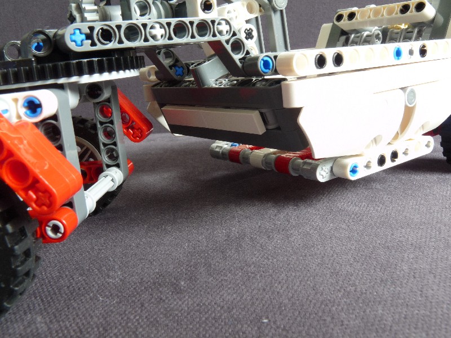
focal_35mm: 37
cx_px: 226
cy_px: 169
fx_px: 482
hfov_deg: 50.1
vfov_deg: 38.7
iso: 100
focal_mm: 6.5
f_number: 8
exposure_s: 2
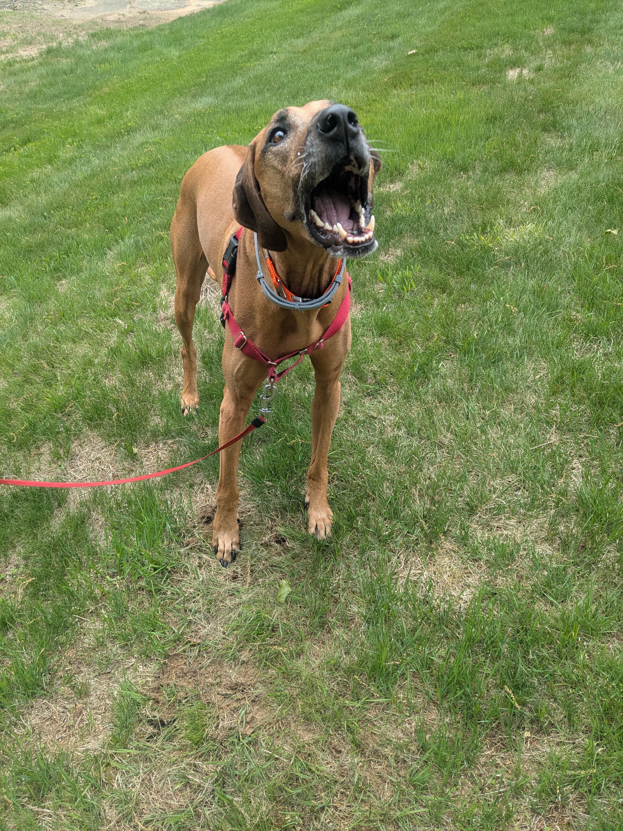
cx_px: 312
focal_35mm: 27
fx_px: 648
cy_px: 416
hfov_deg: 51.4
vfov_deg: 65.3
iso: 60
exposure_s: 1/975
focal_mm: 4.38
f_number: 1.73
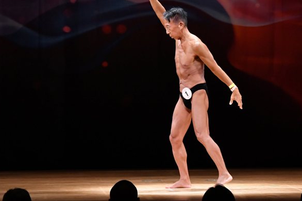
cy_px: 83
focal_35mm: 267
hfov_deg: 7.7
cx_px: 192
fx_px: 2238
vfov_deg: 5.1
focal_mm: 135
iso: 4000
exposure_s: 1/400
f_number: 5.6
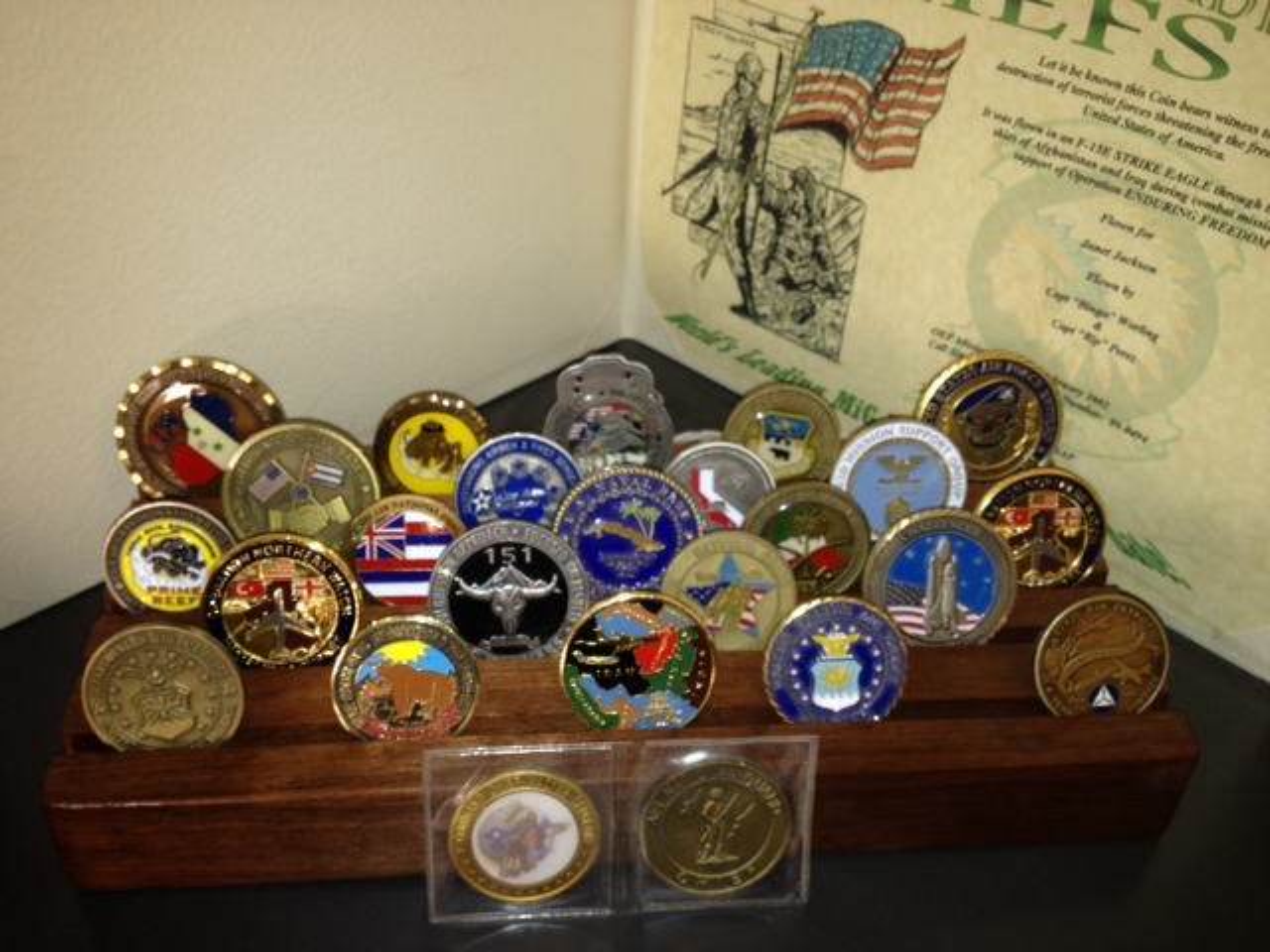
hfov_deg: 52.6
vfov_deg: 40.7
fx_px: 1284
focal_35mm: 35
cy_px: 476
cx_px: 635
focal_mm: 4.28
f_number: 2.4
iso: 64
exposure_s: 1/24
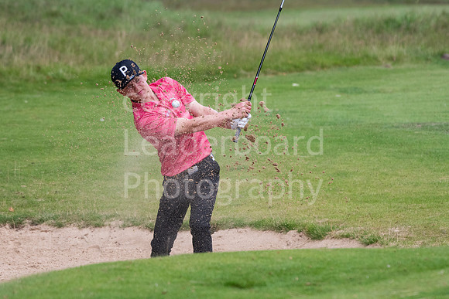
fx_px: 5801
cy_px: 150
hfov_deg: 4.4
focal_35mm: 465
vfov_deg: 3.0
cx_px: 224
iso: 1250
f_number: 5.6
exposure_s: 1/1600
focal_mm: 310
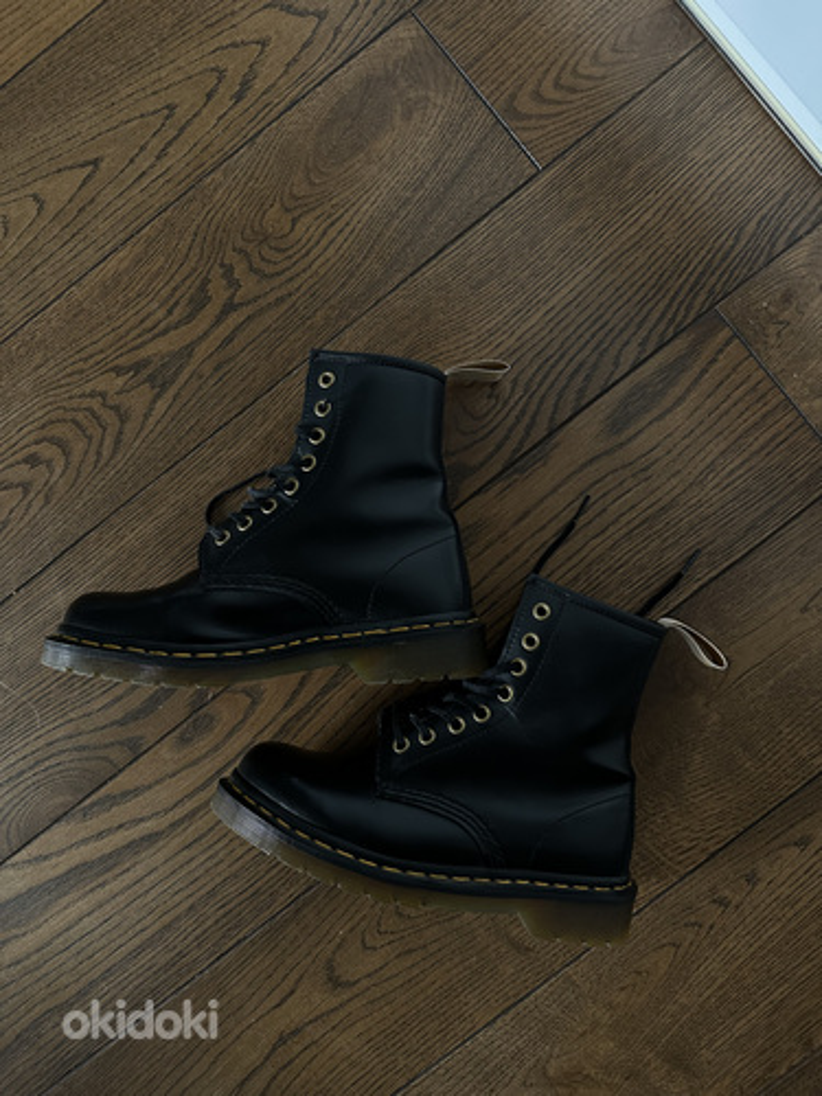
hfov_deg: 56.8
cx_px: 411
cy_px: 548
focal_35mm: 24
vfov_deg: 71.6
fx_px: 760
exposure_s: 1/60
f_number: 1.78
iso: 400
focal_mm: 6.86
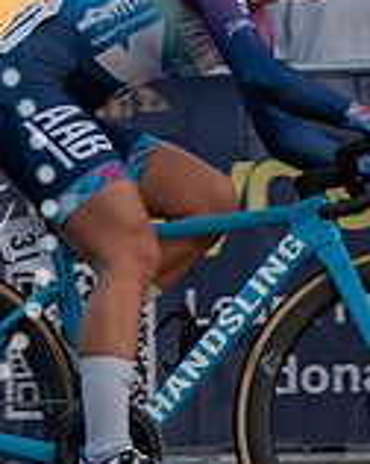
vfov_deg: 5.5
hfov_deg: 4.4
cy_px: 63
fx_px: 4786
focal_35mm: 349
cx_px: 238
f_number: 5
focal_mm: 101
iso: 640
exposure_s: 1/1000
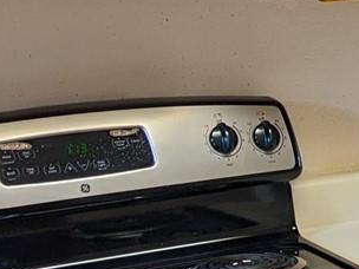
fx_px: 1473
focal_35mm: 142
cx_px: 711
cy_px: 286
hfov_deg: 12.3
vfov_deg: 10.3
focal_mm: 4.38
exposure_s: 1/40
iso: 73
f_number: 1.73
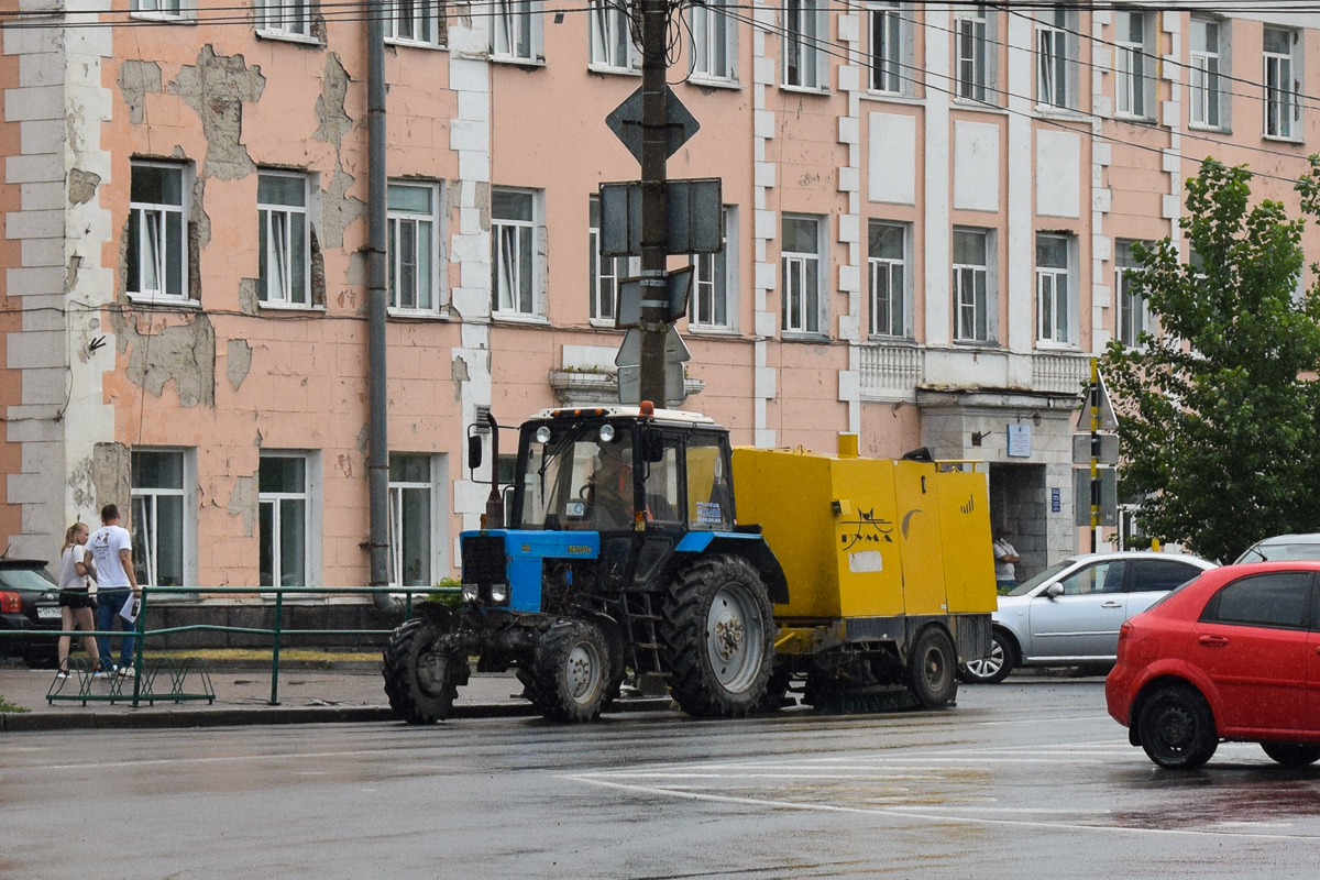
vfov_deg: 16.6
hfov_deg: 24.6
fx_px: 3025
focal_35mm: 82
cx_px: 660
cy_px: 440
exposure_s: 1/1250
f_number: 5.6
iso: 400
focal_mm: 55
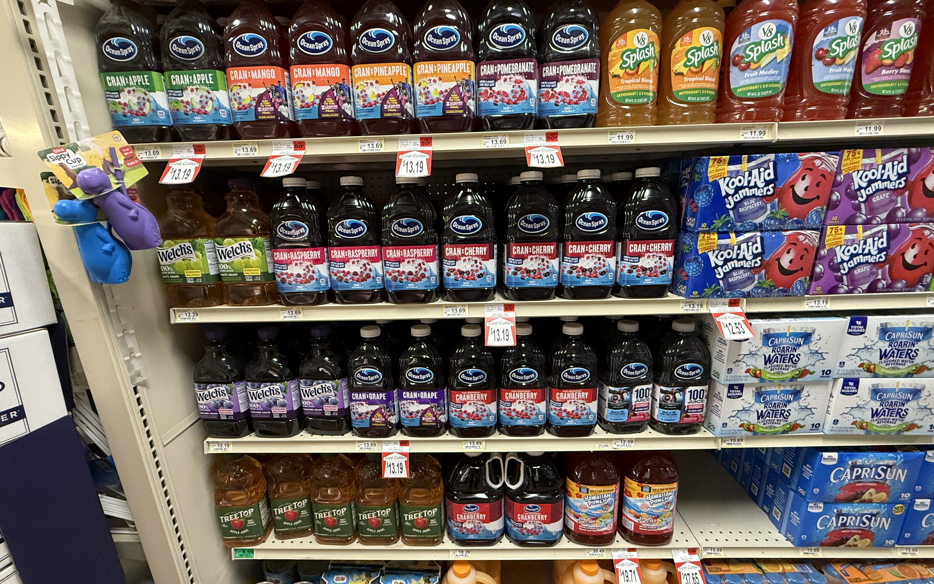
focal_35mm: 16
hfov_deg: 97.8
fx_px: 407
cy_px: 315
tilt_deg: -15.4
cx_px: 467
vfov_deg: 71.1
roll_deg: +1.5
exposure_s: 1/60
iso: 500
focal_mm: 2.22
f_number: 2.2
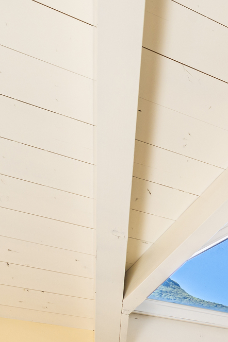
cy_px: 420
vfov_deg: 30.7
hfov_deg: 13.7
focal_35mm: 54
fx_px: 513
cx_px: 594
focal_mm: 14
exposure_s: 1/10
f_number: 9
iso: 100
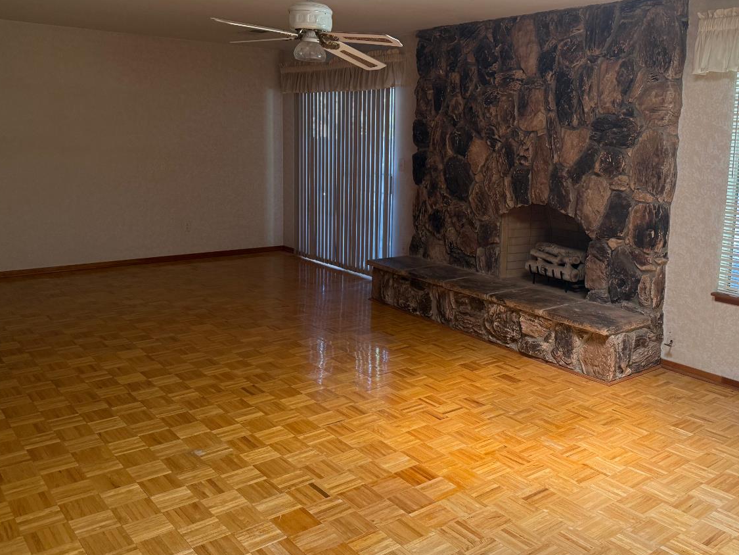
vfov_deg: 44.0
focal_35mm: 32
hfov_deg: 56.4
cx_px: 441
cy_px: 227
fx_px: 683
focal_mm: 6.76
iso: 200
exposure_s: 1/66
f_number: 1.78
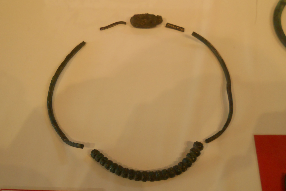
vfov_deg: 28.1
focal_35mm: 48
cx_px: 146
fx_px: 381
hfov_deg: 41.1
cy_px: 99
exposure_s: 1/30
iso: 250
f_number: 3.1
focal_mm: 6.72
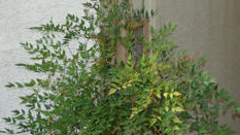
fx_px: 770
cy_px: -2
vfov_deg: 9.9
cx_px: 210
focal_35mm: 121
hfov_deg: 17.5
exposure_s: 1/160
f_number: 6.3
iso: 100
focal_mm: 28
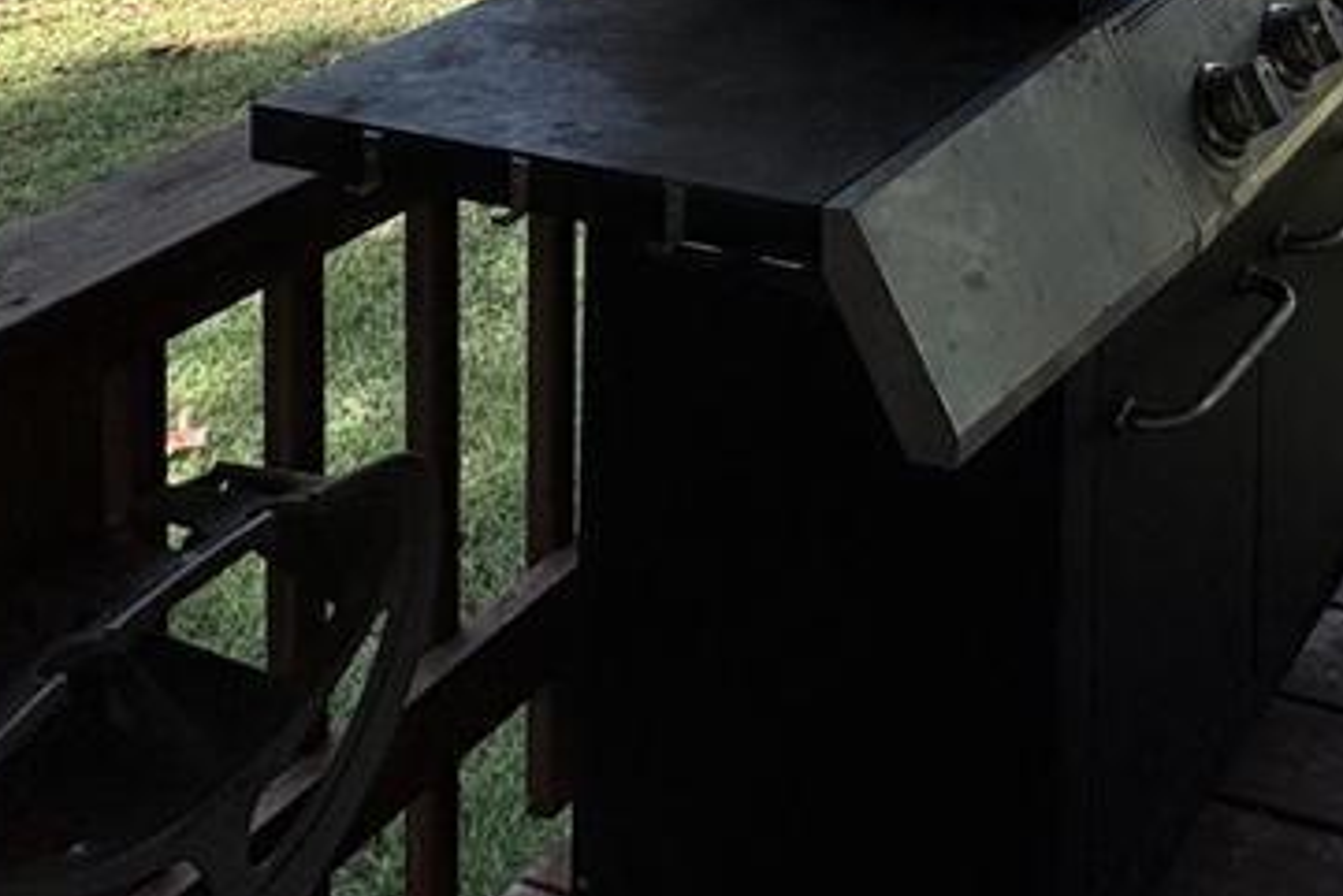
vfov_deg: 19.0
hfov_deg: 30.9
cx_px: 1594
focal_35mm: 55
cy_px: -710
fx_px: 2053
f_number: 2.2
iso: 40
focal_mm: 2.22
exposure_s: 1/652
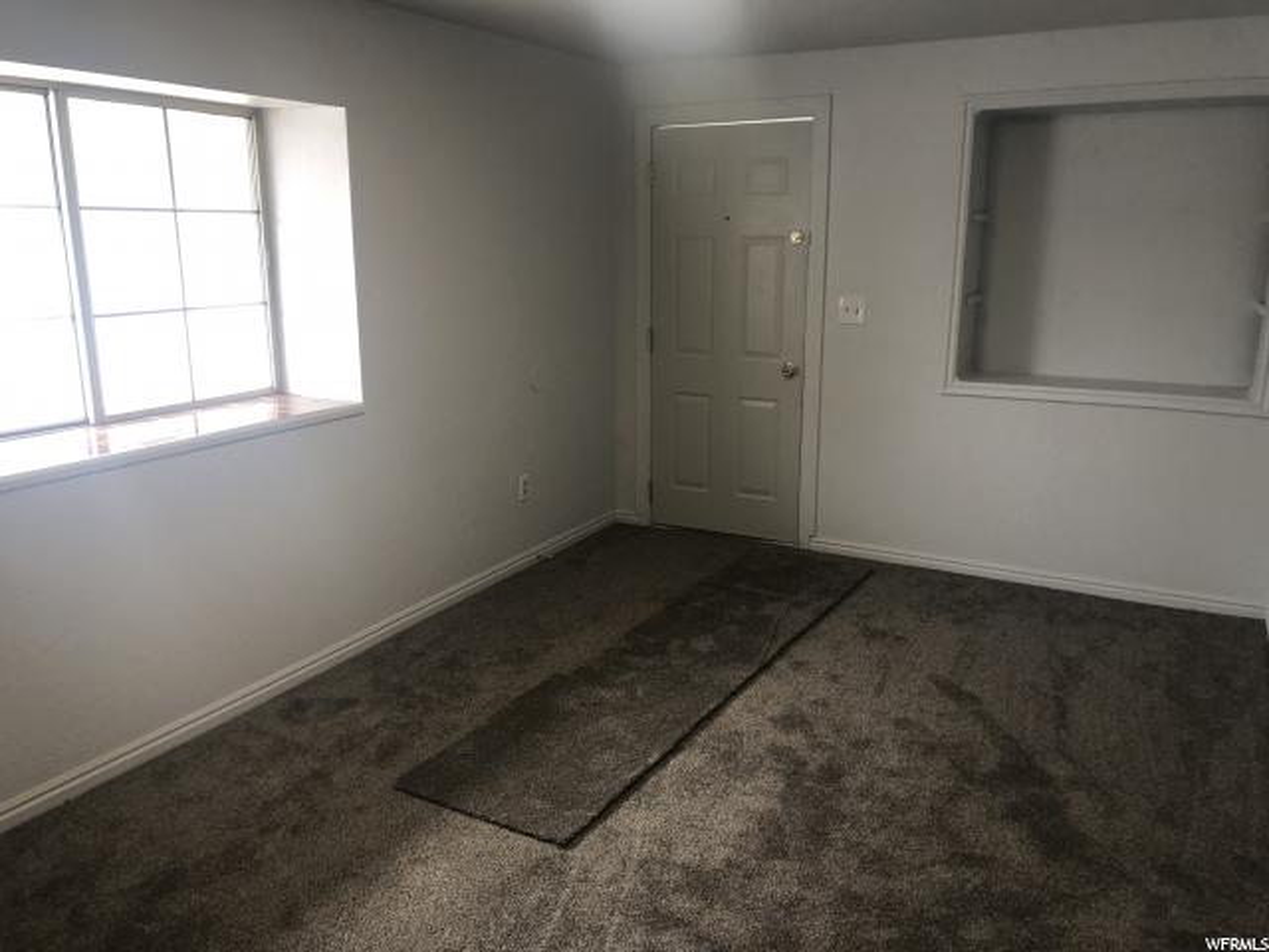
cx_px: 634
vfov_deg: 49.7
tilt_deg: -12.3
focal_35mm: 28
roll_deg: +0.5
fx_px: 1026
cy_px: 476
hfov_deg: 63.4
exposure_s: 1/30
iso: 25
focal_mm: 4
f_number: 1.8
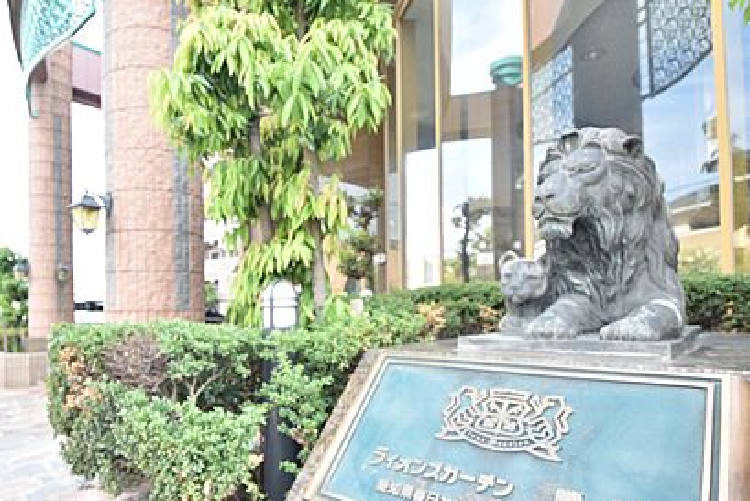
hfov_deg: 77.7
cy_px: 308
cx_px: 301
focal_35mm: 22
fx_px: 458
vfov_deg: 56.7
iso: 100
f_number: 4
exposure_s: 1/60
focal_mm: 10
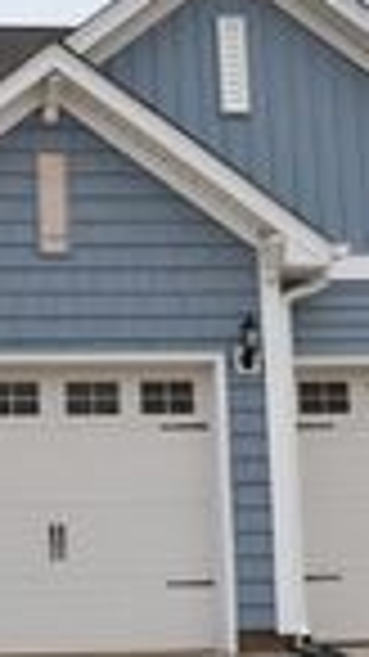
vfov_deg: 22.0
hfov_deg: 12.0
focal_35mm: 97
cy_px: 290
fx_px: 1689
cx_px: -148
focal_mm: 18
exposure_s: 1/160
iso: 100
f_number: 9
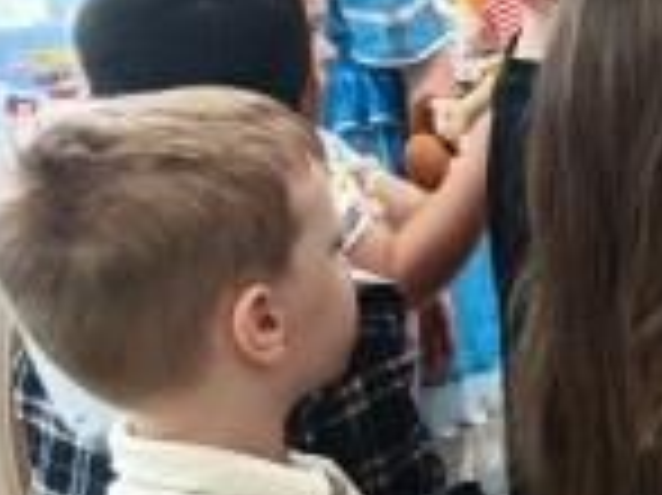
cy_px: 171
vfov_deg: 20.1
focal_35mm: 73
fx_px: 1395
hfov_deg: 23.7
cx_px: 847
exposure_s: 1/100
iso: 1178
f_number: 1.75
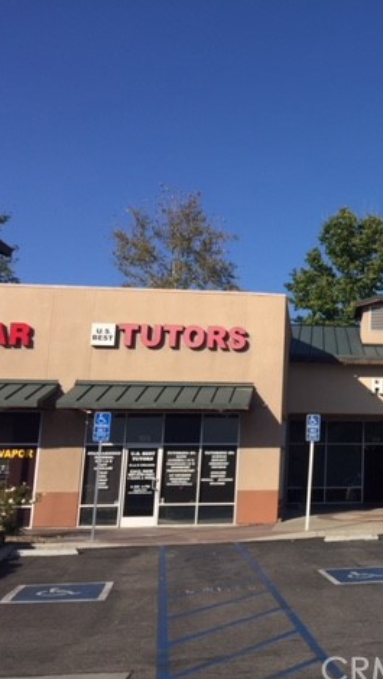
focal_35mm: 43
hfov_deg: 25.3
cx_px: 445
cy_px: 344
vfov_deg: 47.3
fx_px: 775
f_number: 2.2
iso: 32
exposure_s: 1/2639
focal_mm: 4.15
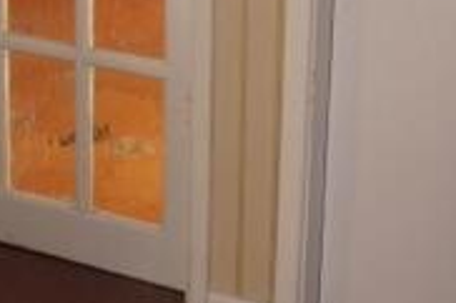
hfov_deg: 18.9
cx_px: 135
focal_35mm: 108
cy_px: -175
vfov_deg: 12.0
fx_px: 1367
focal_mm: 20
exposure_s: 1/100
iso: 200
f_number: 5.6
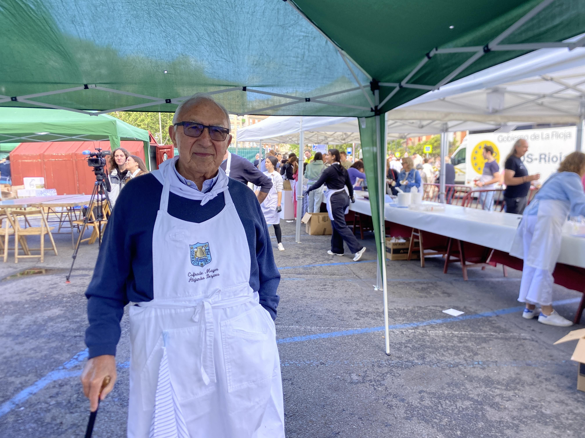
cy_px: 219
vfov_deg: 53.1
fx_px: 439
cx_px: 292
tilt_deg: -10.9
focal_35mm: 26
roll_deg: +1.7
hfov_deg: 67.3
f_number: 1.8
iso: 32
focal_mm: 4.25
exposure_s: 1/122
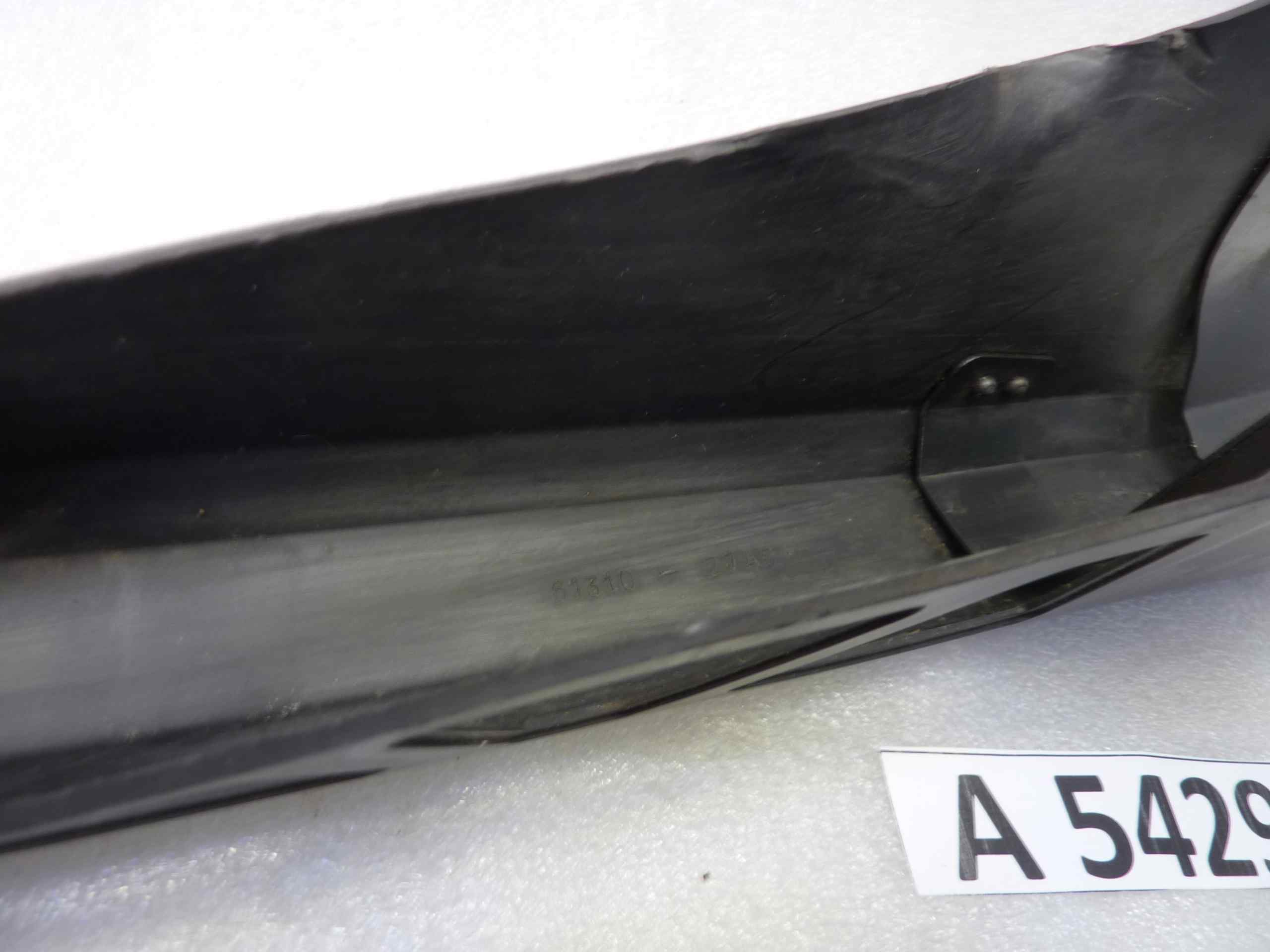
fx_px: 917
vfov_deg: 54.9
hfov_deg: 69.4
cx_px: 635
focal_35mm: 25
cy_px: 476
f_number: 3.3
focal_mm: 4.1
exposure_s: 1/8
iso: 80
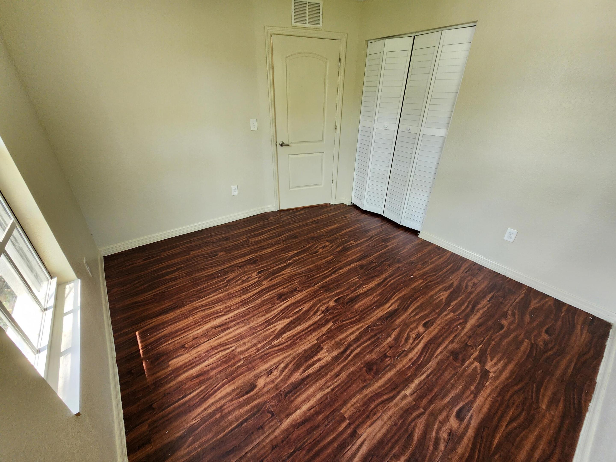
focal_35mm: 13
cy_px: 231
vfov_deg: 89.9
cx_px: 308
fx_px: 231
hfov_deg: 106.2
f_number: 2.2
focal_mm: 2.2
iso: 160
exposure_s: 1/60
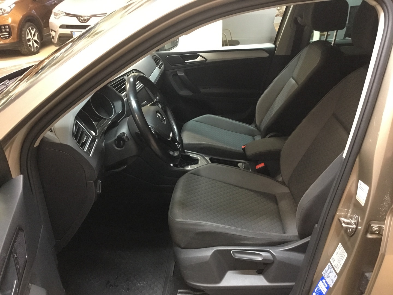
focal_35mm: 31
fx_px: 352
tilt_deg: -25.5
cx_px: 196
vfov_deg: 45.4
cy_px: 148
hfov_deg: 58.4
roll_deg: +2.0
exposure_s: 1/17
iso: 200
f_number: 2.4
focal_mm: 3.3
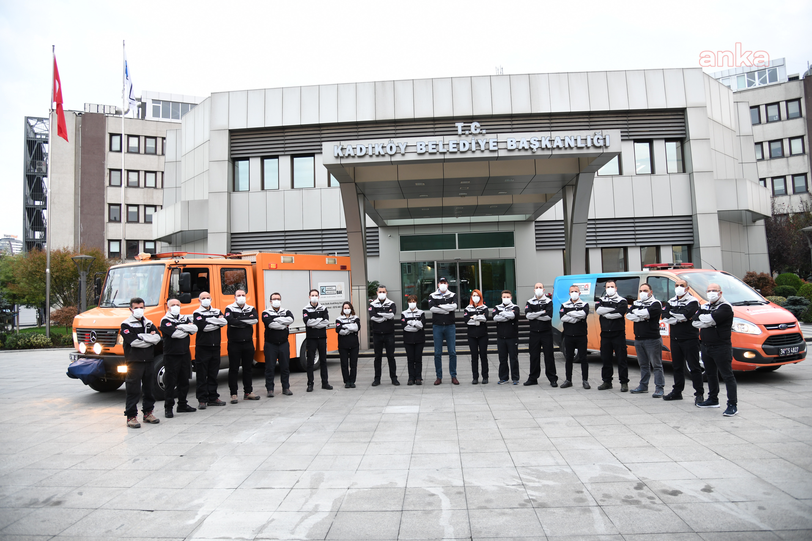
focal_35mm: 24
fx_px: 541
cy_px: 270
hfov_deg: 73.7
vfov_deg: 53.1
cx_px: 406
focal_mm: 24
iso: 500
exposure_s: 1/50
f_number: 4
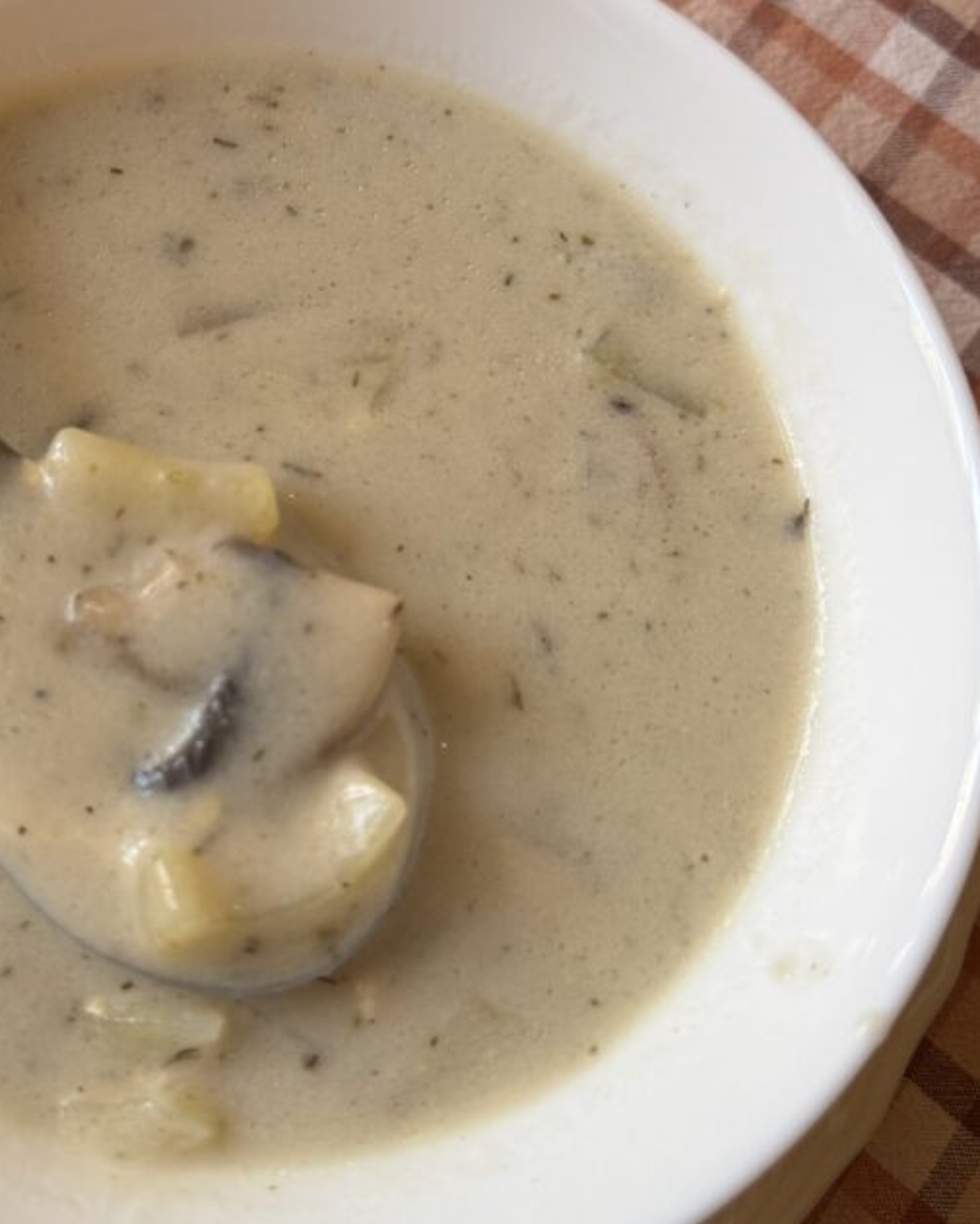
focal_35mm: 38
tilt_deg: -74.6
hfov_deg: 38.2
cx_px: 250
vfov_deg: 47.8
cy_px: 524
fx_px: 1377
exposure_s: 1/121
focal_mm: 6.76
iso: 160
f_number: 1.78
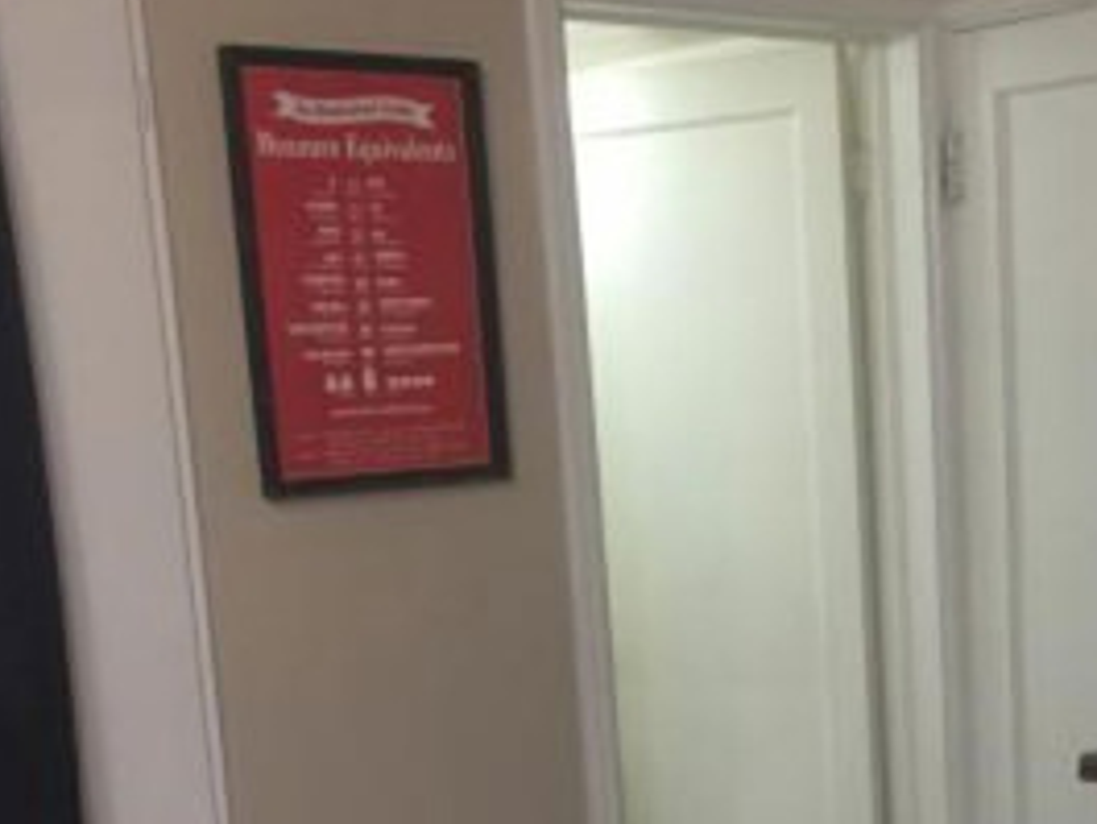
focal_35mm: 70
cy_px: 828
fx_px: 2219
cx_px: 886
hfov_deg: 27.2
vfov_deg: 20.4
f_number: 2.2
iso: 50
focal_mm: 4.15
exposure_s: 1/15
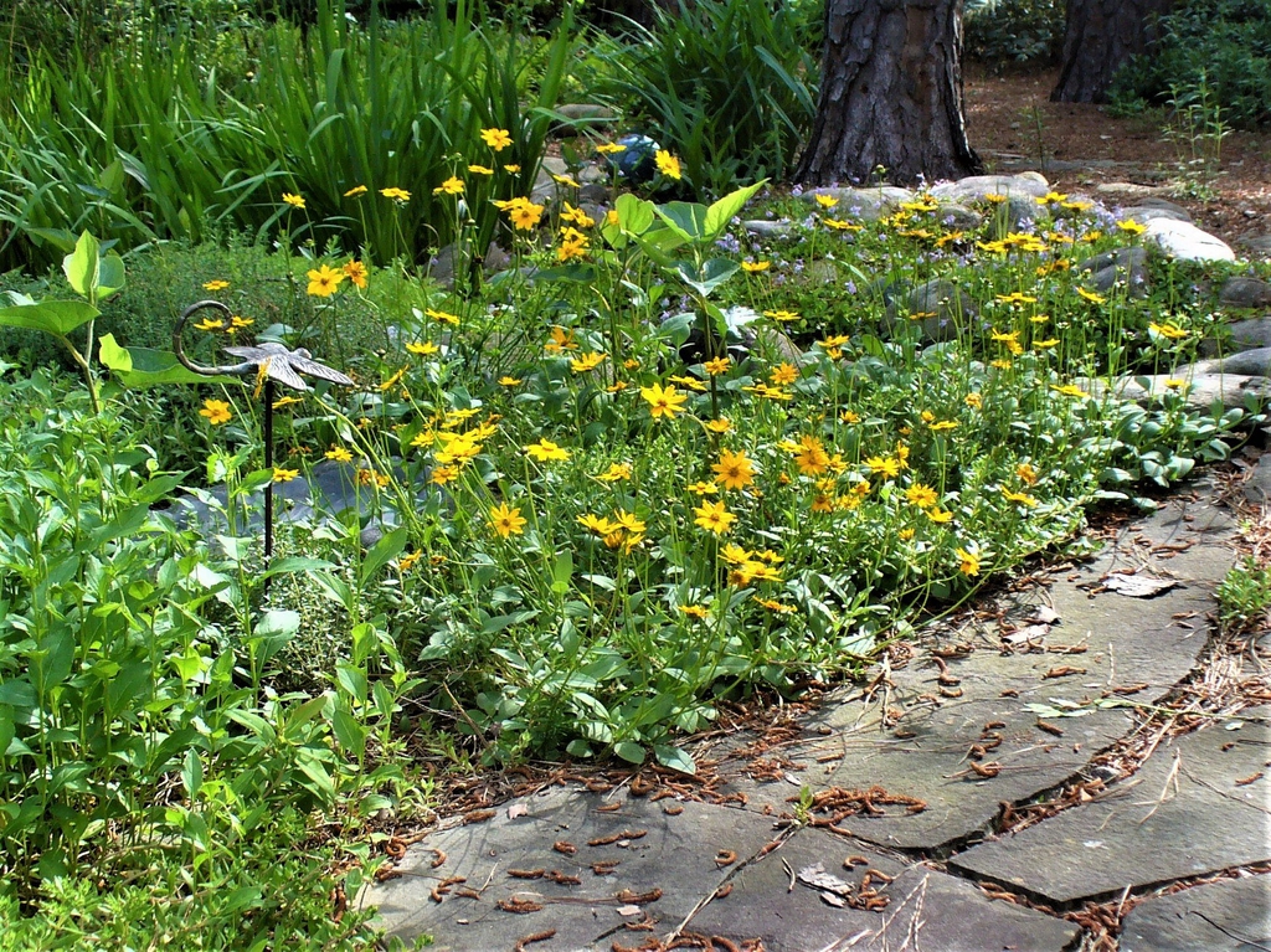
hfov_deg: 38.2
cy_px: 476
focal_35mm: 50
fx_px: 1835
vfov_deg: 29.1
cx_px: 636
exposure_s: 1/200
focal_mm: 6.1
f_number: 2.8
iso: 80
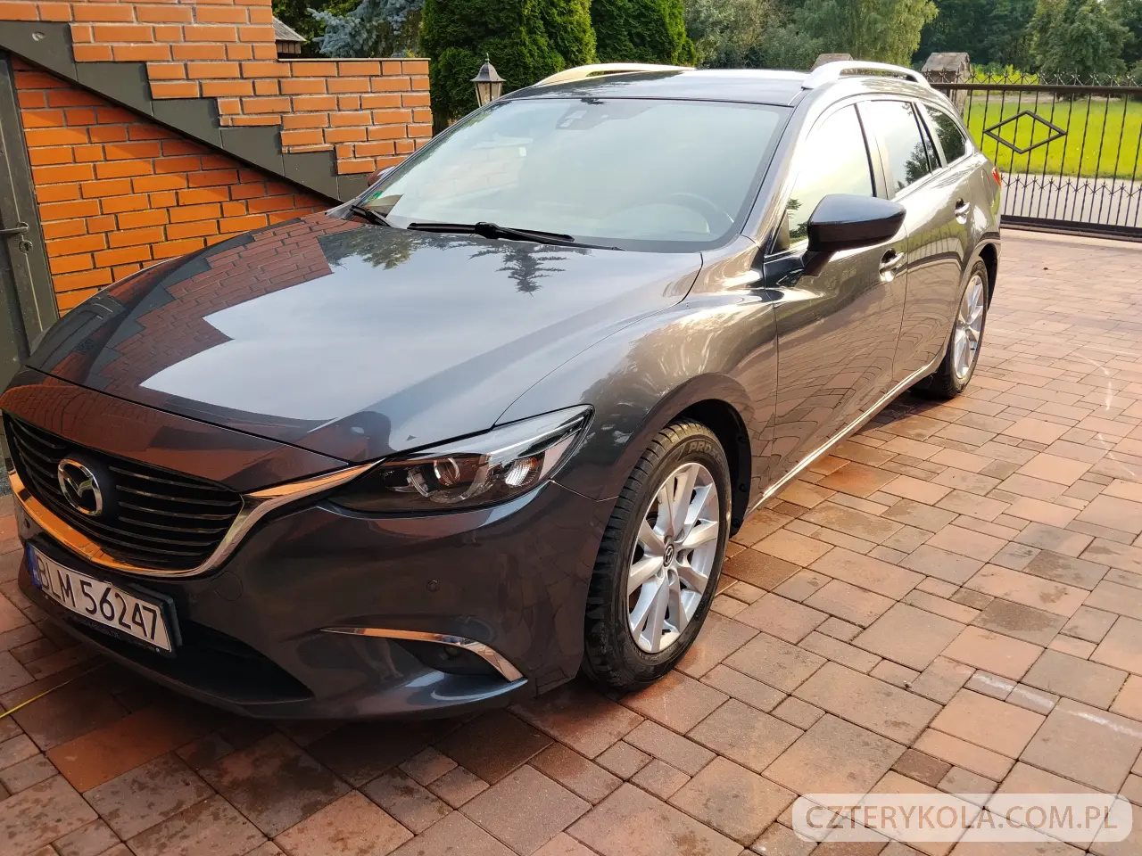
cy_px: 428
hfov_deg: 61.7
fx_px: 957
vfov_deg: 48.2
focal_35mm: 29
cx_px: 571
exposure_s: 1/208
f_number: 1.8
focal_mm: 4.22
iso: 50
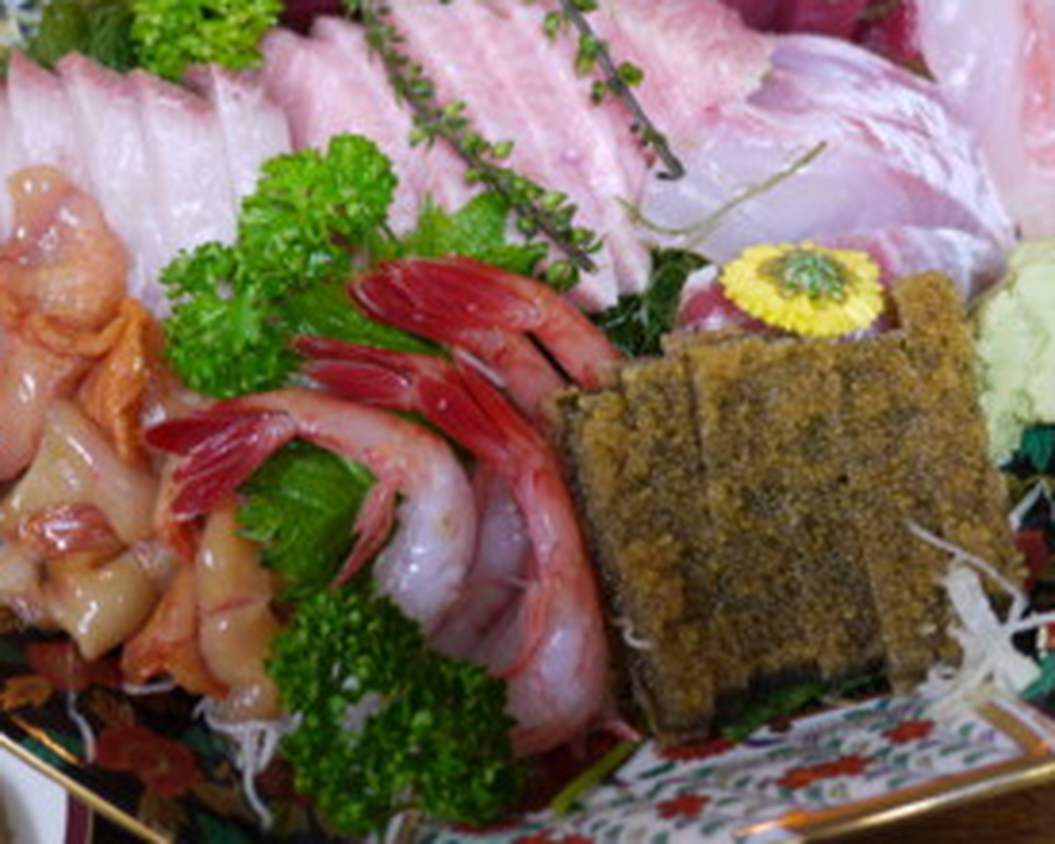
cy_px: 238
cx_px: 537
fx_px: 1998
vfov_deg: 23.7
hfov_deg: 29.6
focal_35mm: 64
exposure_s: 1/30
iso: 100
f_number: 1.7
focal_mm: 20
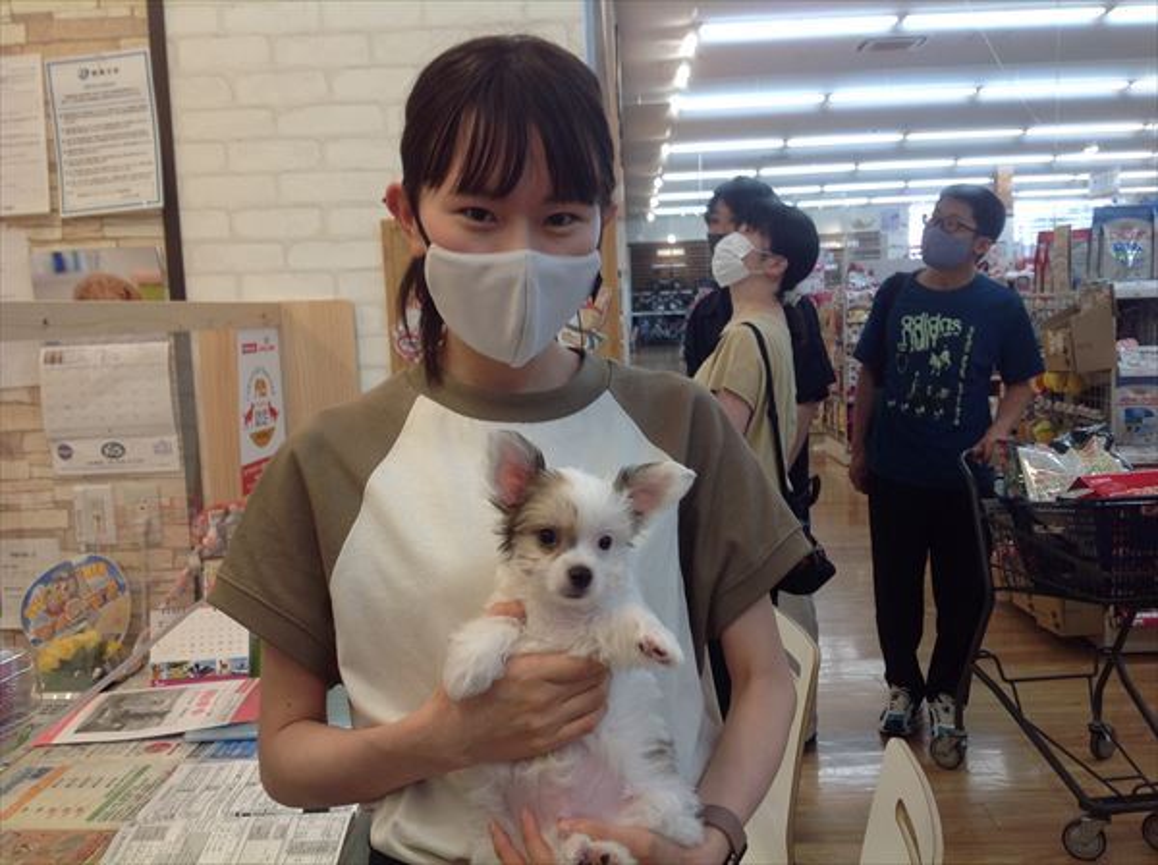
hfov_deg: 52.7
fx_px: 1169
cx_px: 579
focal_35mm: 35
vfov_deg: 40.6
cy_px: 432
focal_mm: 4.28
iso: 64
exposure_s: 1/60
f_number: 2.4
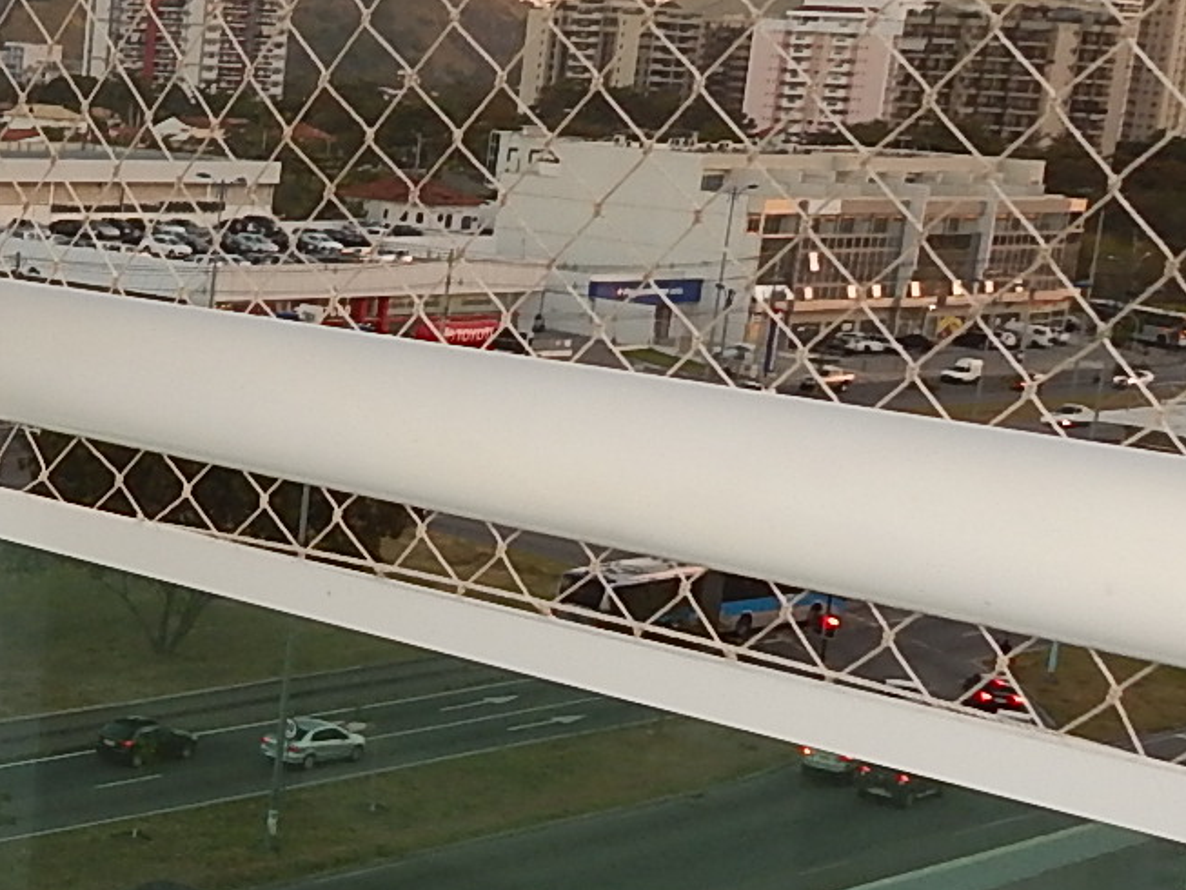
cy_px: 730
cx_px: -251
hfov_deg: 22.4
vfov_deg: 18.3
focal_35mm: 80
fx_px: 2741
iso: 125
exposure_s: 1/160
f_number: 3
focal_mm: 4
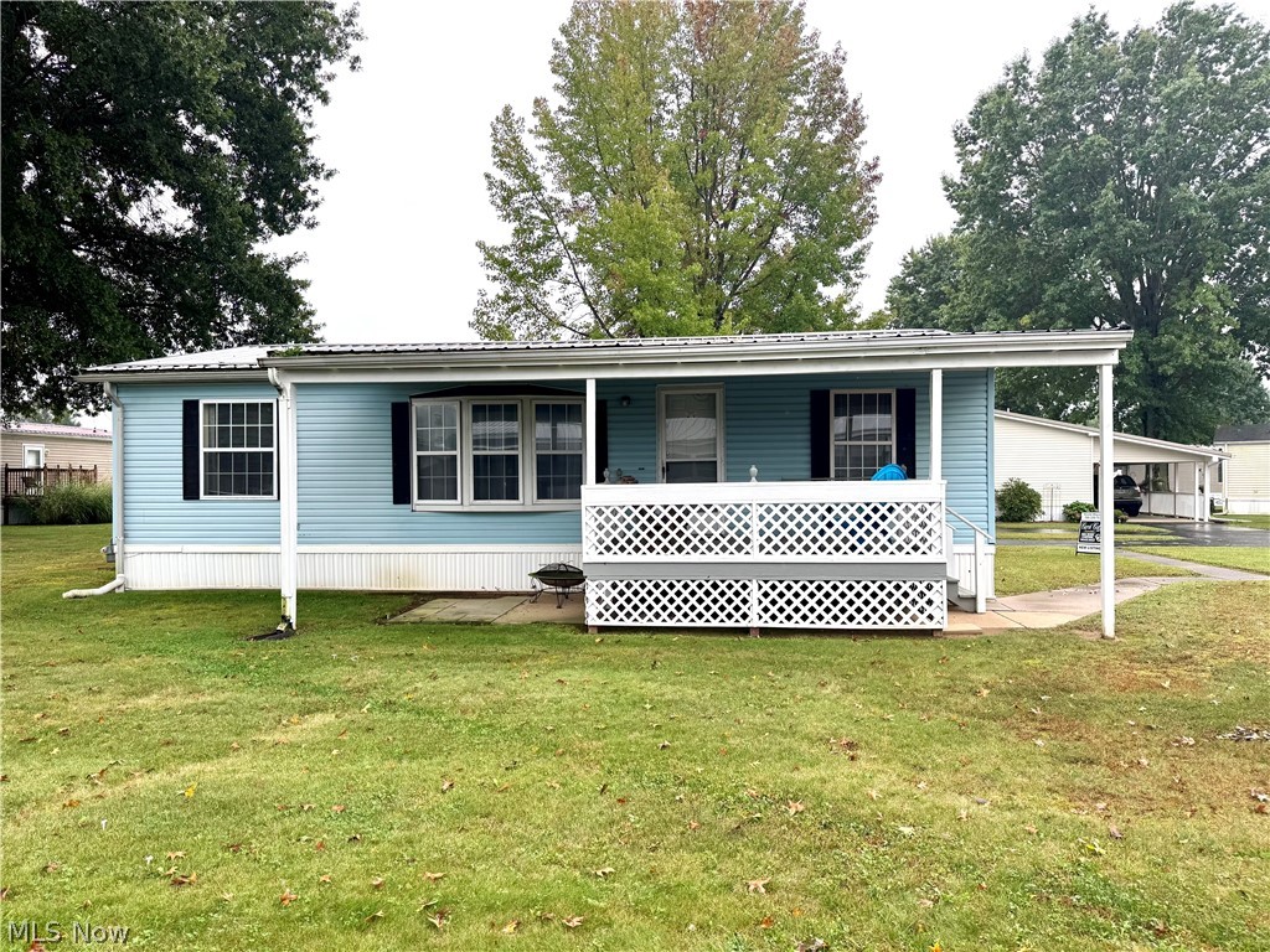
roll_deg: +0.6
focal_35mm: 24
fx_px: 881
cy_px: 476
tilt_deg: -0.2
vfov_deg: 56.8
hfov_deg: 71.6
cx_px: 635
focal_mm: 6.76
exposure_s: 1/264
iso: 64
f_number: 1.78
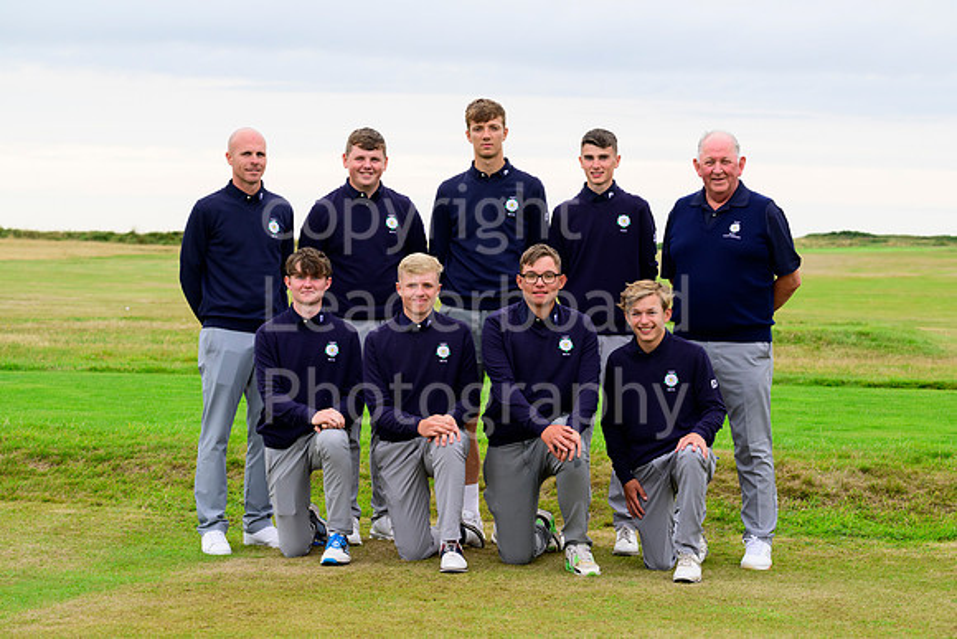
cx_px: 478
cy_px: 320
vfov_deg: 11.4
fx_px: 3191
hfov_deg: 17.1
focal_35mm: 120
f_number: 9
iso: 1000
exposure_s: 1/400
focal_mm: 120
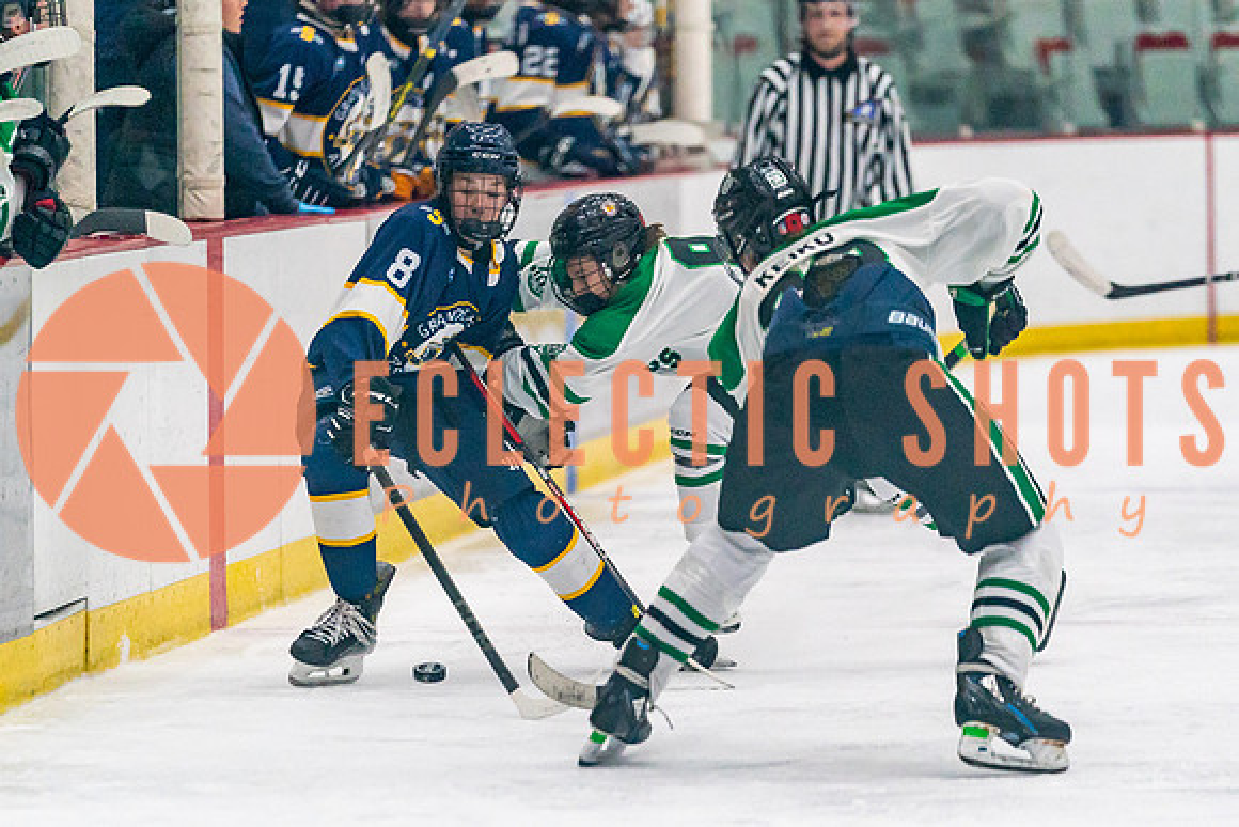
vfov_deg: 4.4
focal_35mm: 315
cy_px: 492
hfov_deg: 6.5
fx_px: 10846
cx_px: 632
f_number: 2.8
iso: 3200
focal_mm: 200
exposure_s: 1/1250
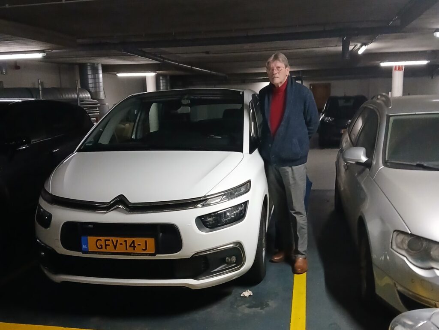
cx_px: 220
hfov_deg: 67.3
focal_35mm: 26
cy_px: 165
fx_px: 330
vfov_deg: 53.1
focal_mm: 3.98
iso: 800
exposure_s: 1/20
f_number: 1.8
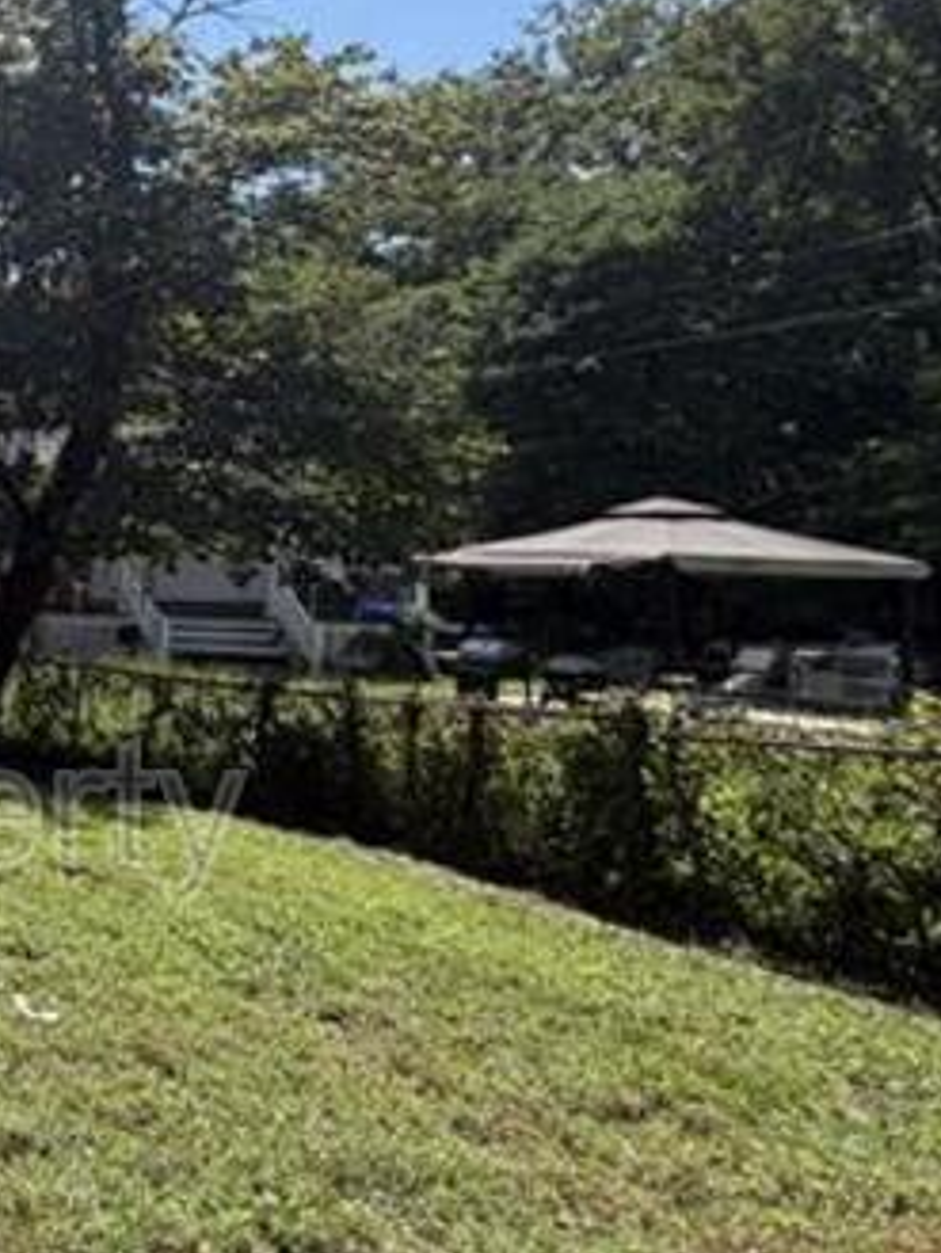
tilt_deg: +2.4
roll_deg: -1.7
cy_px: 448
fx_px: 1232
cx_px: -518
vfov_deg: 53.2
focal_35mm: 34
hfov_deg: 27.0
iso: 25
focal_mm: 2.22
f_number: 2.2
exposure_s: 1/770
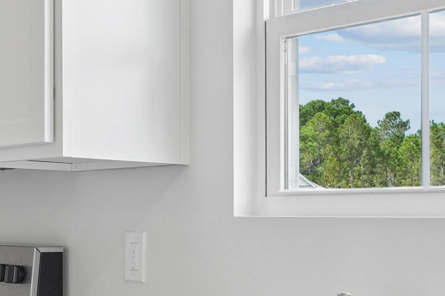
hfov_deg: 30.7
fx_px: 766
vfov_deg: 21.6
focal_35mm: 62
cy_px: 242
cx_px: 414
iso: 200
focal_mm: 16
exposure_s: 1/25
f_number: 10
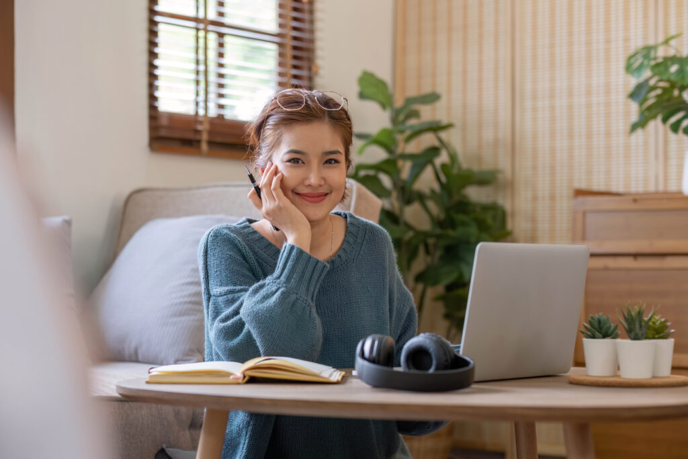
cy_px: 230
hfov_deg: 27.0
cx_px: 344
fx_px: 1433
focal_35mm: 75
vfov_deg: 18.2
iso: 400
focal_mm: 50
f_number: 2
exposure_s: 1/170
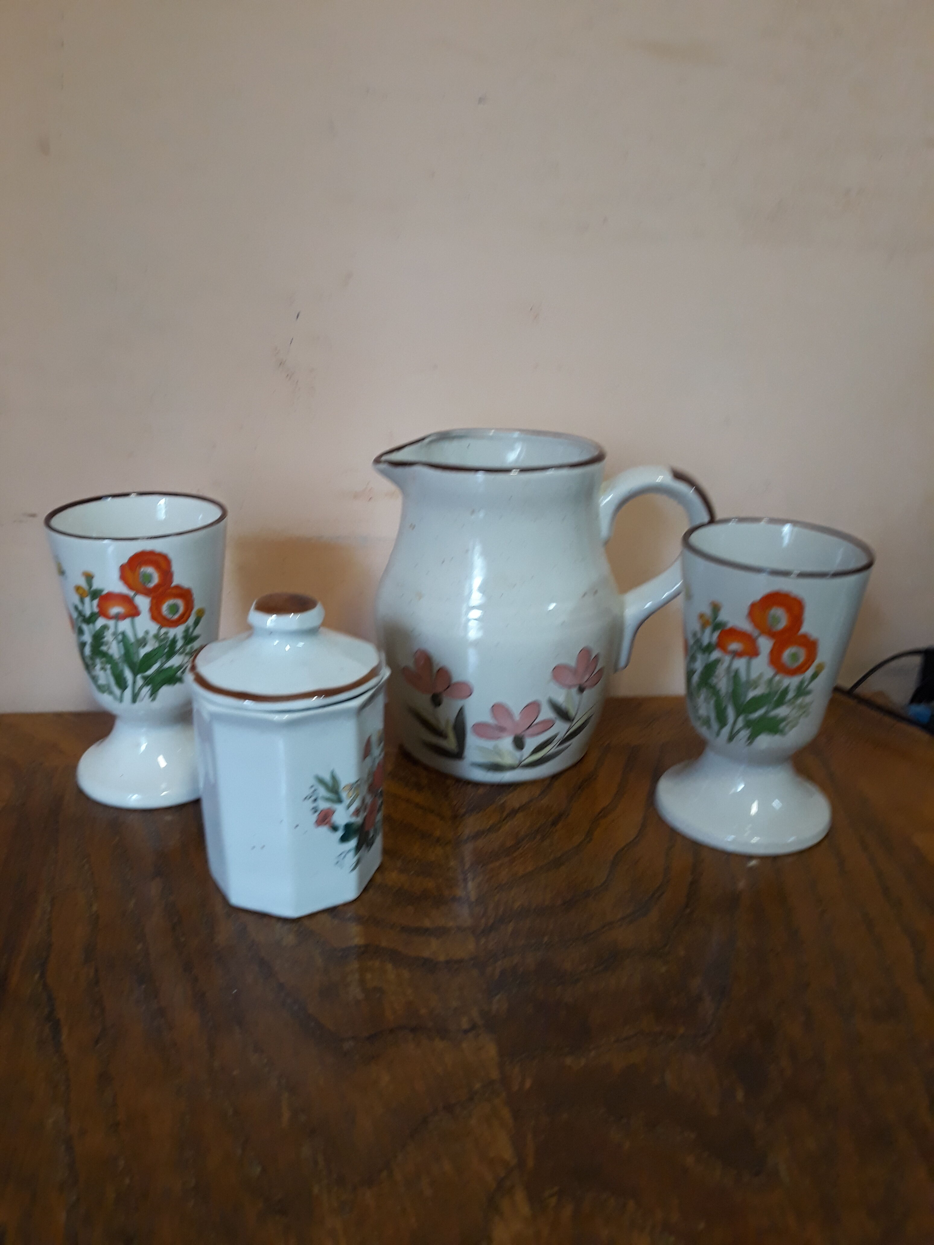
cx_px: 467
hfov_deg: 51.4
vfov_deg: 65.3
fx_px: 971
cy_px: 622
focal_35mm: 27
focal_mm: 3.71
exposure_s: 1/33
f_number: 1.7
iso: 160
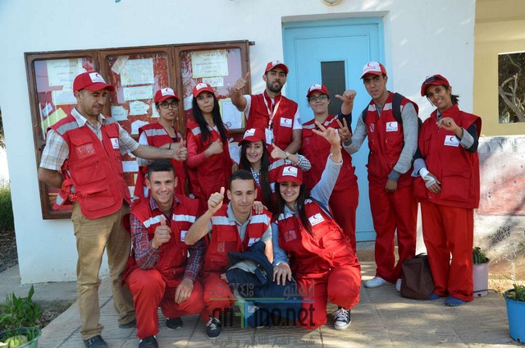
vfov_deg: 39.8
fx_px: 480
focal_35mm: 33
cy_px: 174
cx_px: 262
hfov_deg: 57.3
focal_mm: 22
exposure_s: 1/125
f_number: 5.6
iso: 200
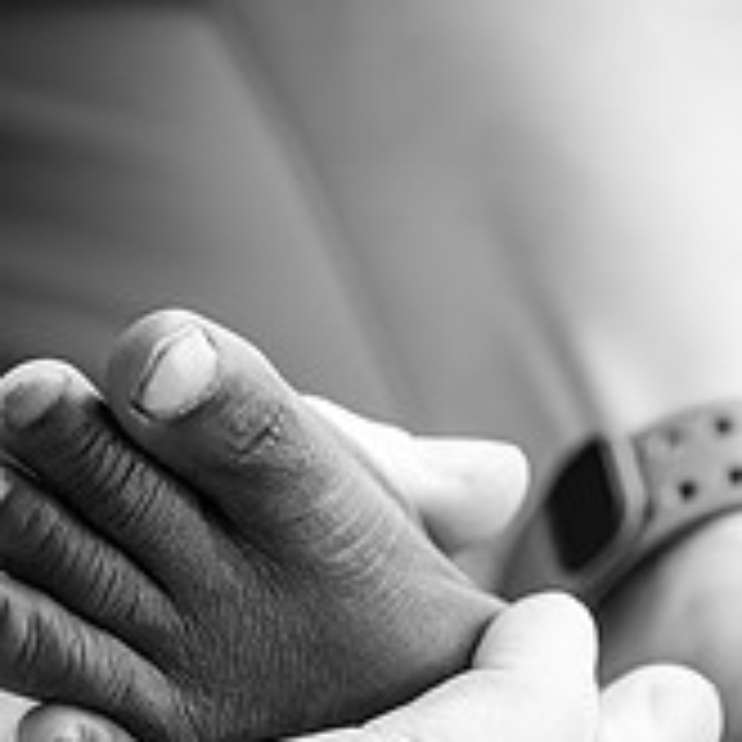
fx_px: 11253
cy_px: 976
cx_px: 387
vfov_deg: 3.8
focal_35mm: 464
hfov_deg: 3.8
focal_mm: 200
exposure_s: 1/200
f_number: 4
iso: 400
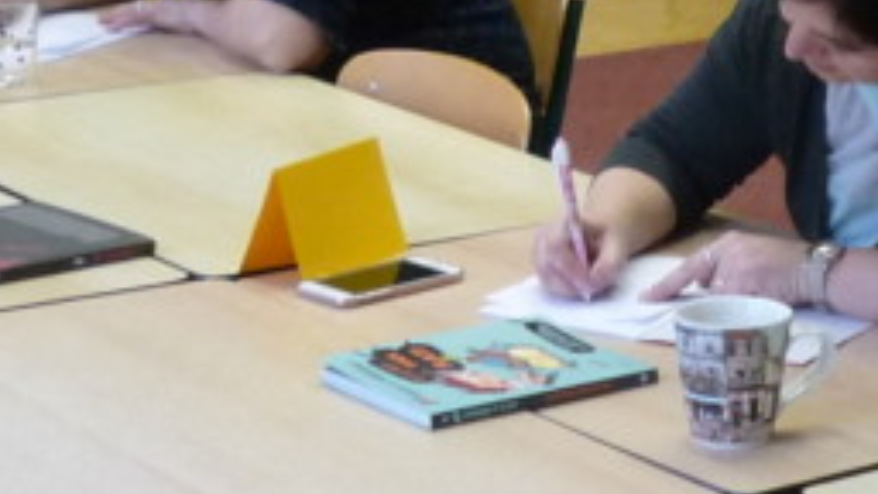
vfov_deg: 8.5
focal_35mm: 143
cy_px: 237
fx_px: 3329
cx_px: 604
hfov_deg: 15.0
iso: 250
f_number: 2.9
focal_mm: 4.9
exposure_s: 1/30
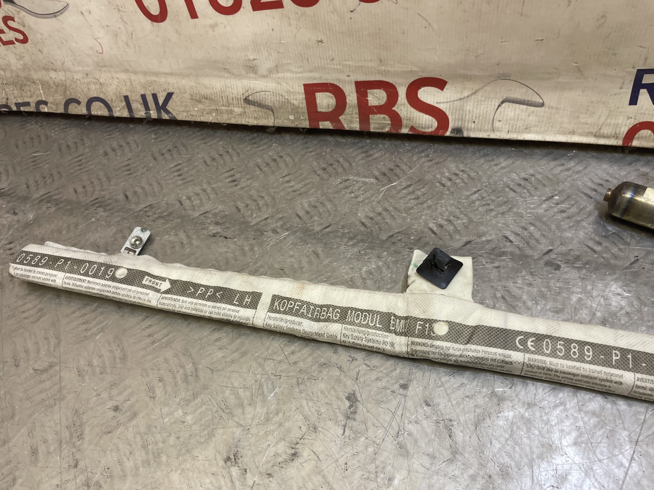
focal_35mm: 26
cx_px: 327
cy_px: 245
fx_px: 491
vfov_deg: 53.1
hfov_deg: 67.3
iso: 100
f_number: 1.6
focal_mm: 4.2
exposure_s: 1/100
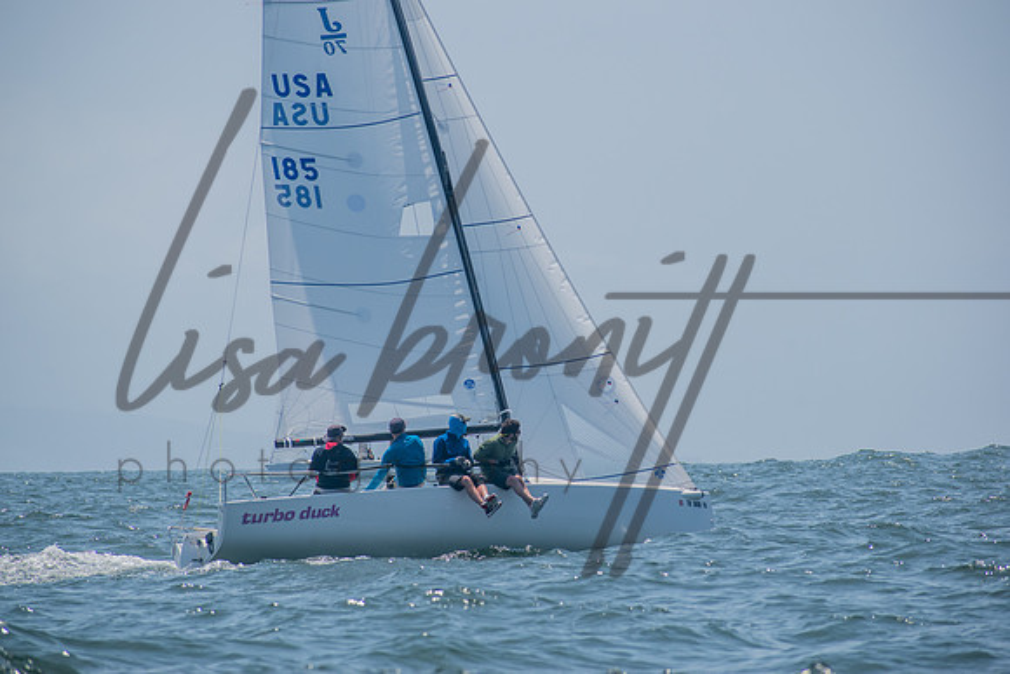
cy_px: 337
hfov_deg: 7.6
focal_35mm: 270
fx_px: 7576
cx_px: 505
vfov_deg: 5.1
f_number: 8
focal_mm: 180
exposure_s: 1/1600
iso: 400
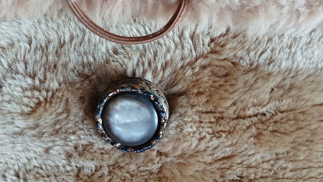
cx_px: 152
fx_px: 265
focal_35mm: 31
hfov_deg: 62.6
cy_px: 70
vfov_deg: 37.6
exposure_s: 1/25
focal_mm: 3.98
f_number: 1.8
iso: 400
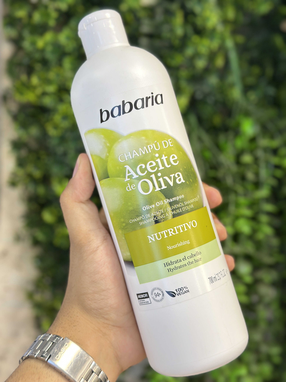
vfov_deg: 39.7
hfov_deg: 30.3
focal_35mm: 48
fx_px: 529
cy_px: 191
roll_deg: -2.0
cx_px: 143
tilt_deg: -3.2
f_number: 1.78
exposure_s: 1/100
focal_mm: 6.86
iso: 100
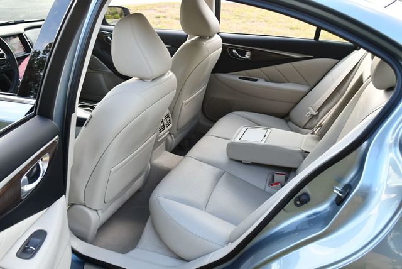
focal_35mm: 36
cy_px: 134
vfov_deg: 36.9
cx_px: 201
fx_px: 402
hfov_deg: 53.1
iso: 400
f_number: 4
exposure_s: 1/250
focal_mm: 18
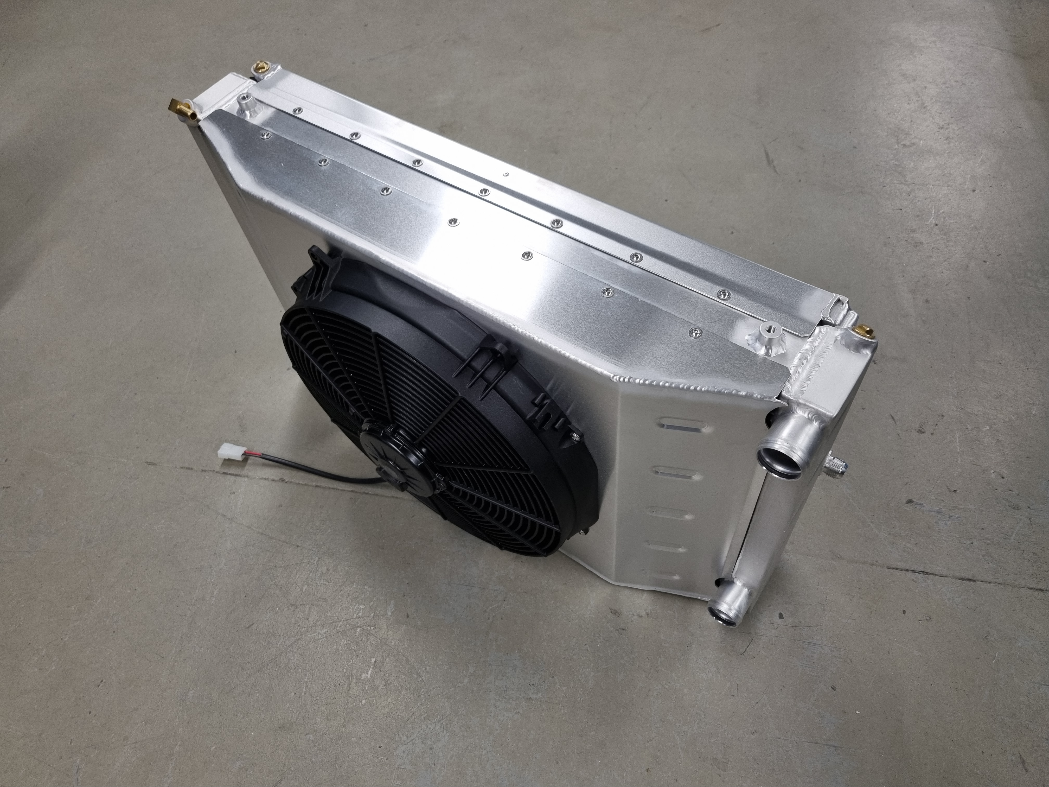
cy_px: 394
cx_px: 524
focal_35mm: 26
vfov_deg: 53.1
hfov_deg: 67.3
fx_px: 788
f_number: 1.8
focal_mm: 5.4
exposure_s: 1/100
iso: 125
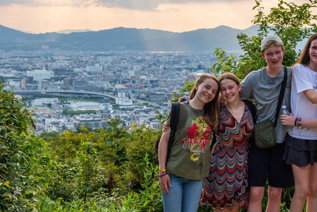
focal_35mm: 78
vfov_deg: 17.5
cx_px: 186
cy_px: 102
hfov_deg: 25.9
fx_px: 687
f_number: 7.1
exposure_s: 1/125
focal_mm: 44
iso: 320
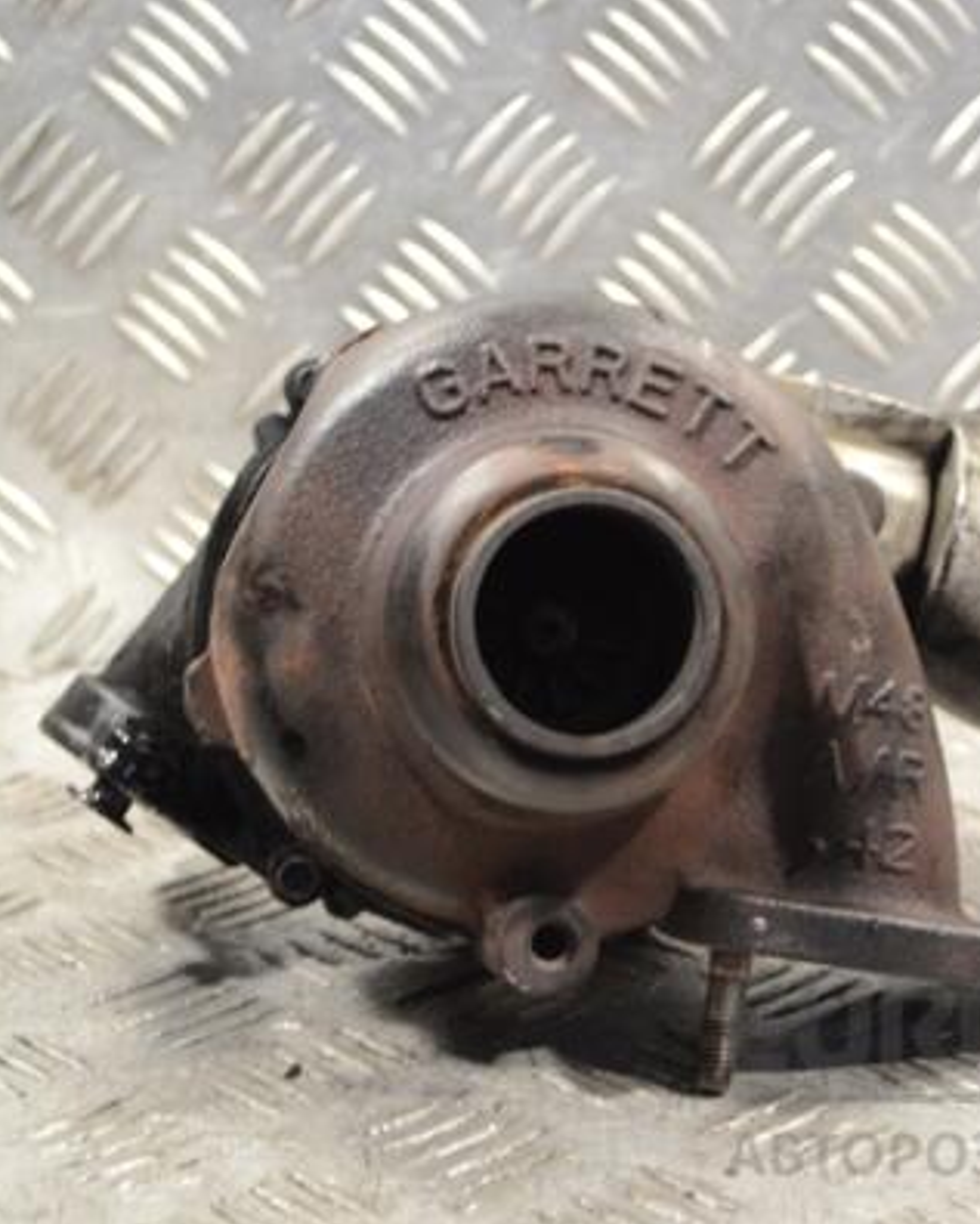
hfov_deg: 18.9
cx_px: 668
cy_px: 615
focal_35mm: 81
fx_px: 2936
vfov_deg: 23.6
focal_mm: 38
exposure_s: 1/30
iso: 400
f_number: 5
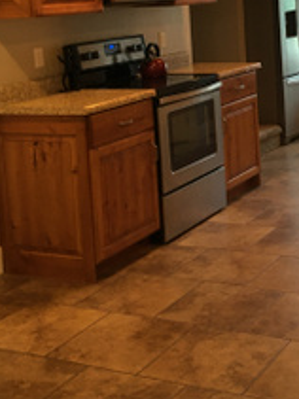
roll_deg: +3.0
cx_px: 273
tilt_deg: -3.0
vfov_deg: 28.4
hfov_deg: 21.7
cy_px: 47
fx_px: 761
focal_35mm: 66
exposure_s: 1/30
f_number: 2.2
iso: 100
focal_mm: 4.15
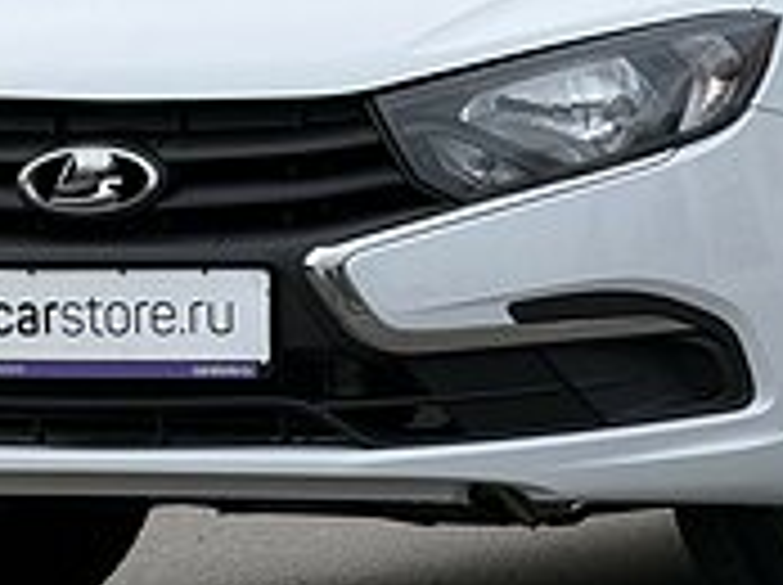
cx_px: 783
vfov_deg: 3.9
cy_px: 81
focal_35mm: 378
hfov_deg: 5.2
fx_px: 8538
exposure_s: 1/541
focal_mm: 15.66
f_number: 2.8
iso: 64
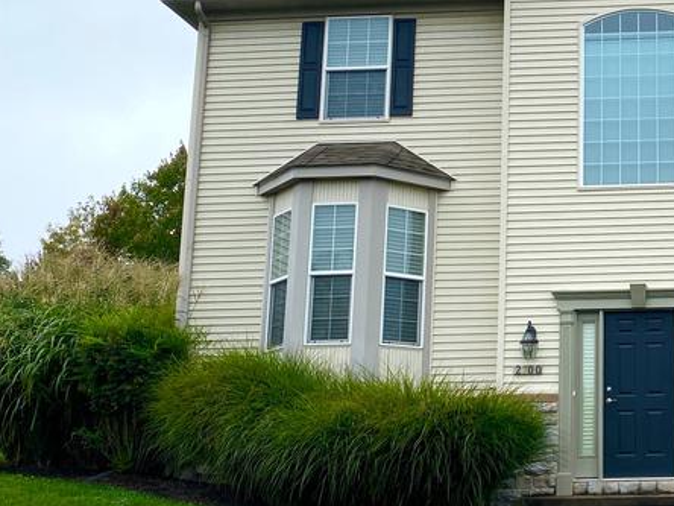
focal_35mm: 60
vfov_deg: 24.4
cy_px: 242
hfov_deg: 29.8
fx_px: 1168
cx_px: 692
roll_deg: +0.6
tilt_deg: +12.3
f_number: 1.8
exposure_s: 1/1484
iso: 32
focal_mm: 4.25
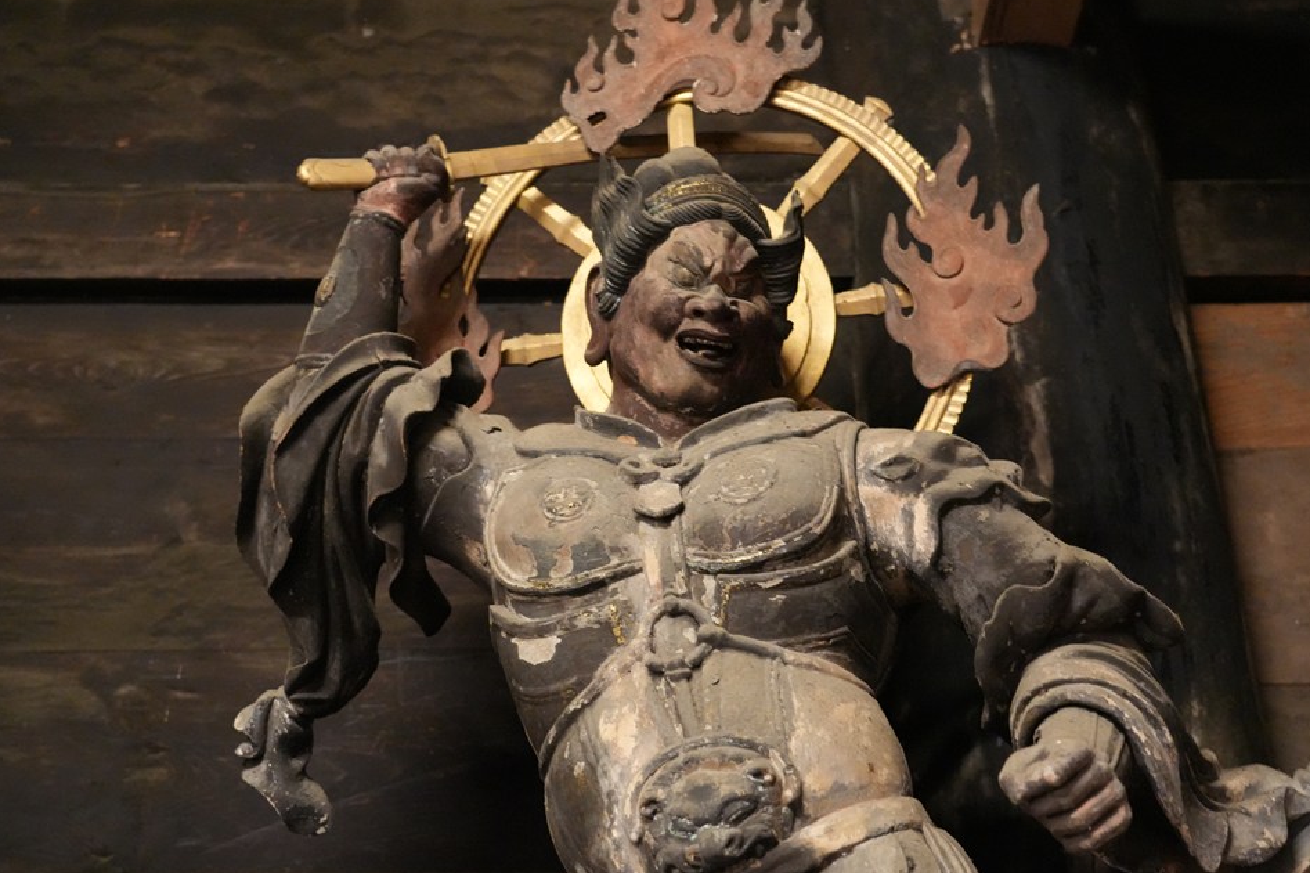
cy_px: 465
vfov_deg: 33.4
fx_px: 1455
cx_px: 700
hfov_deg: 48.4
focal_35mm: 40
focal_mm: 37
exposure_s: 1/60
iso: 12800
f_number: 4
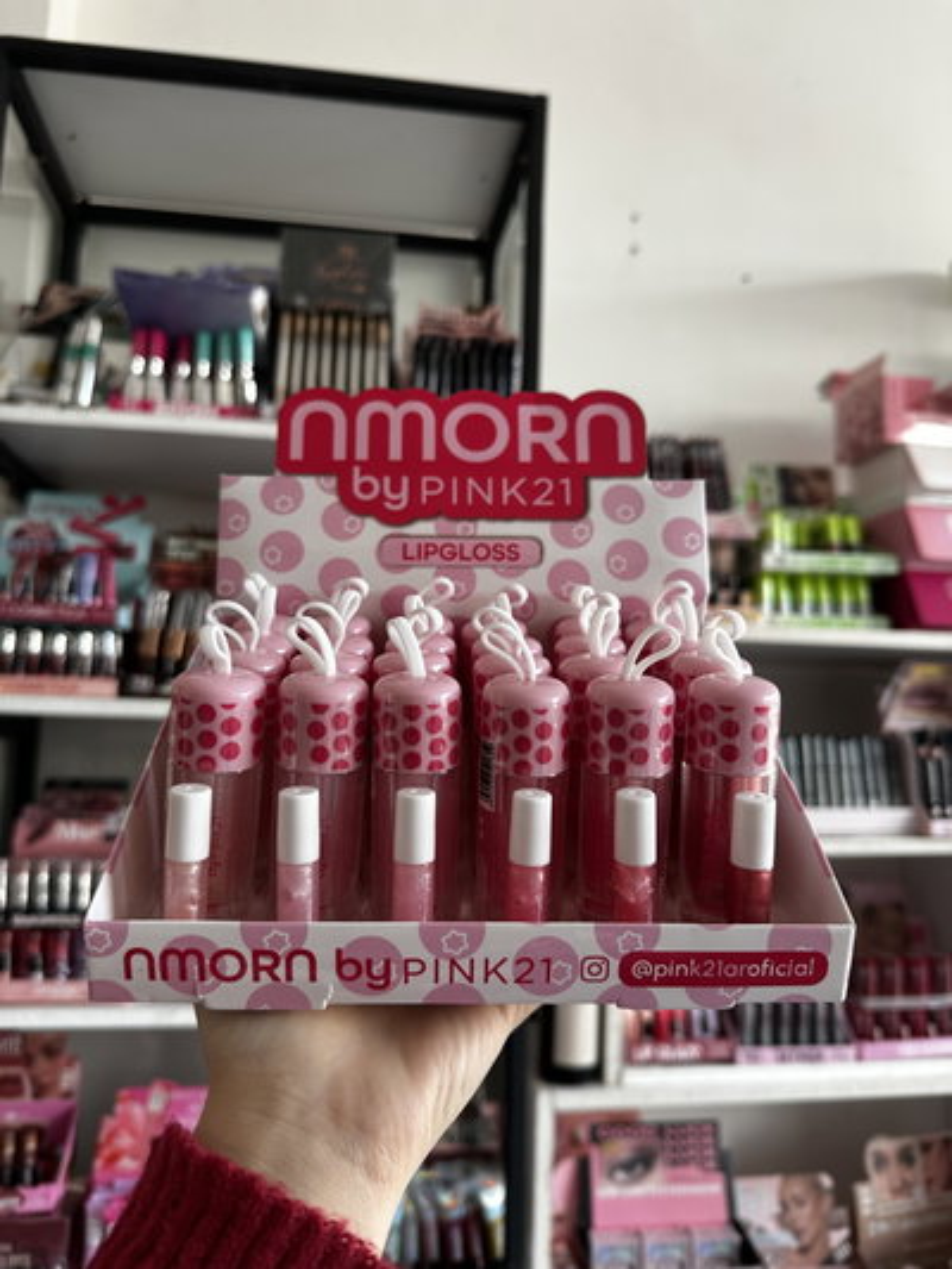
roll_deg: -2.3
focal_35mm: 24
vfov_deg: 71.6
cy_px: 634
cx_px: 476
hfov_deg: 56.8
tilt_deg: +6.7
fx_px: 880
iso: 100
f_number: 1.78
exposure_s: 1/121
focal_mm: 6.86
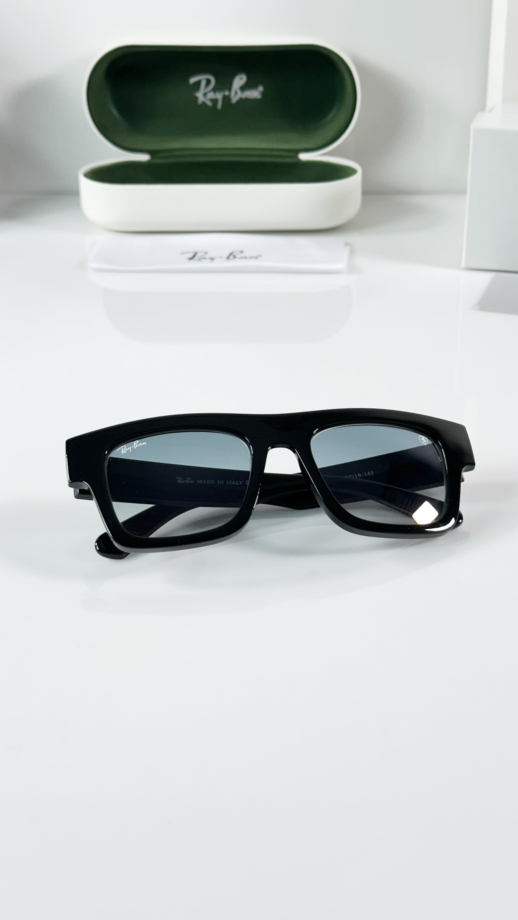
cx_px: 273
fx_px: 1294
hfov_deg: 22.6
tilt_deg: -28.8
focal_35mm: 53
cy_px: 465
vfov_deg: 39.2
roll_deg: +1.2
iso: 64
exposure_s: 1/100
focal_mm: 6.86
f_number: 1.78
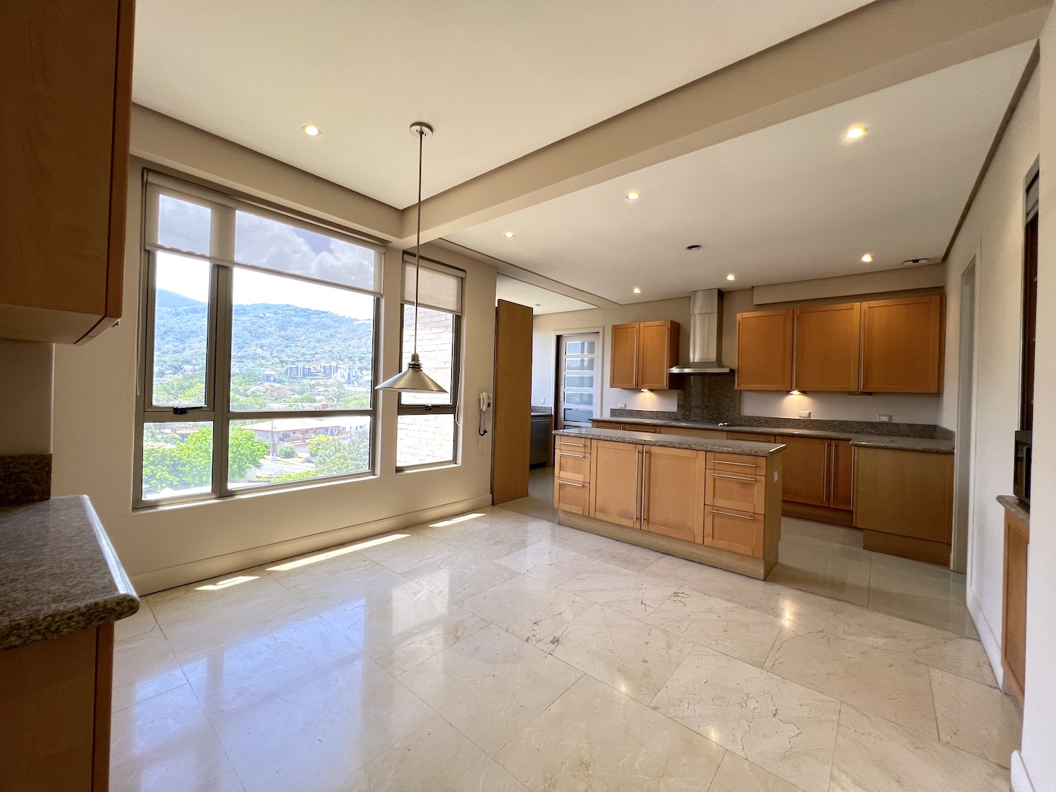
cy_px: 396
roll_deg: -1.1
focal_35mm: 13
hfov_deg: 106.2
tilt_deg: -0.1
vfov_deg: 89.9
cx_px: 528
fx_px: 397
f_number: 1.8
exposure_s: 1/60
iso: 125
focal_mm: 1.57
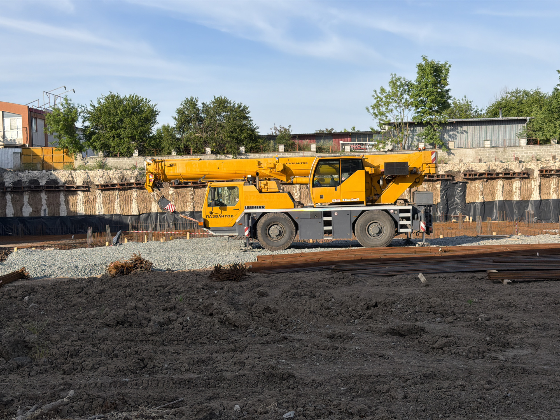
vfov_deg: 30.3
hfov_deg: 39.7
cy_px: 210
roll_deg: +2.6
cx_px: 280
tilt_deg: -2.4
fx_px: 777
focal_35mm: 48
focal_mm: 6.76
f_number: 1.78
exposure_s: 1/3378
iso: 64
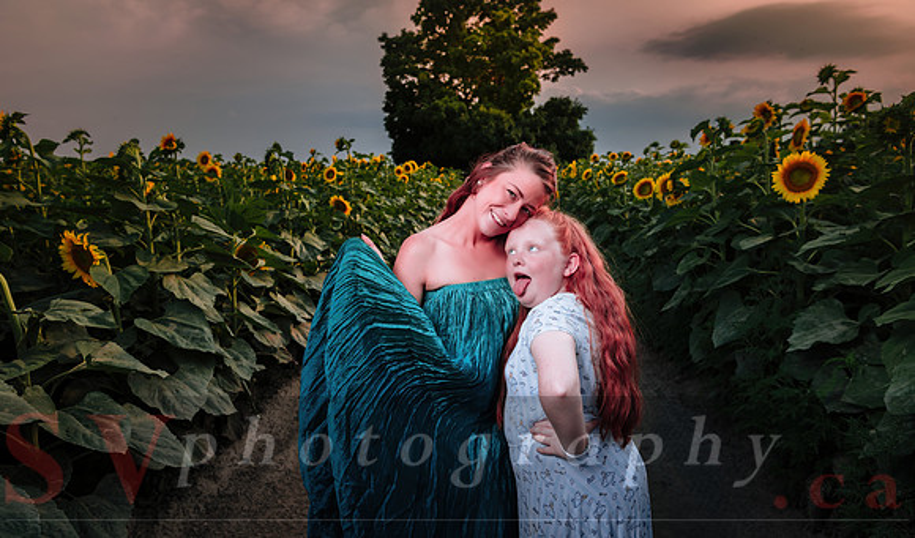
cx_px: 458
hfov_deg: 67.4
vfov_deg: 42.8
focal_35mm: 28
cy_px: 269
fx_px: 686
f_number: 5
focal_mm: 27
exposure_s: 1/160
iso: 64
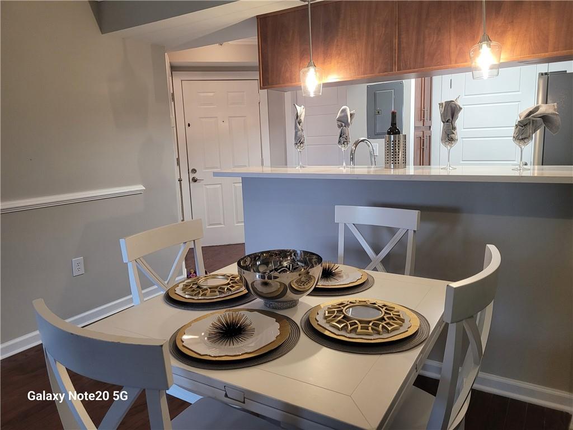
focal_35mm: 26
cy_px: 215
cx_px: 286
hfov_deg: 67.3
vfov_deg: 53.1
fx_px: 430
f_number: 1.8
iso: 250
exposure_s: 1/120
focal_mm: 5.4
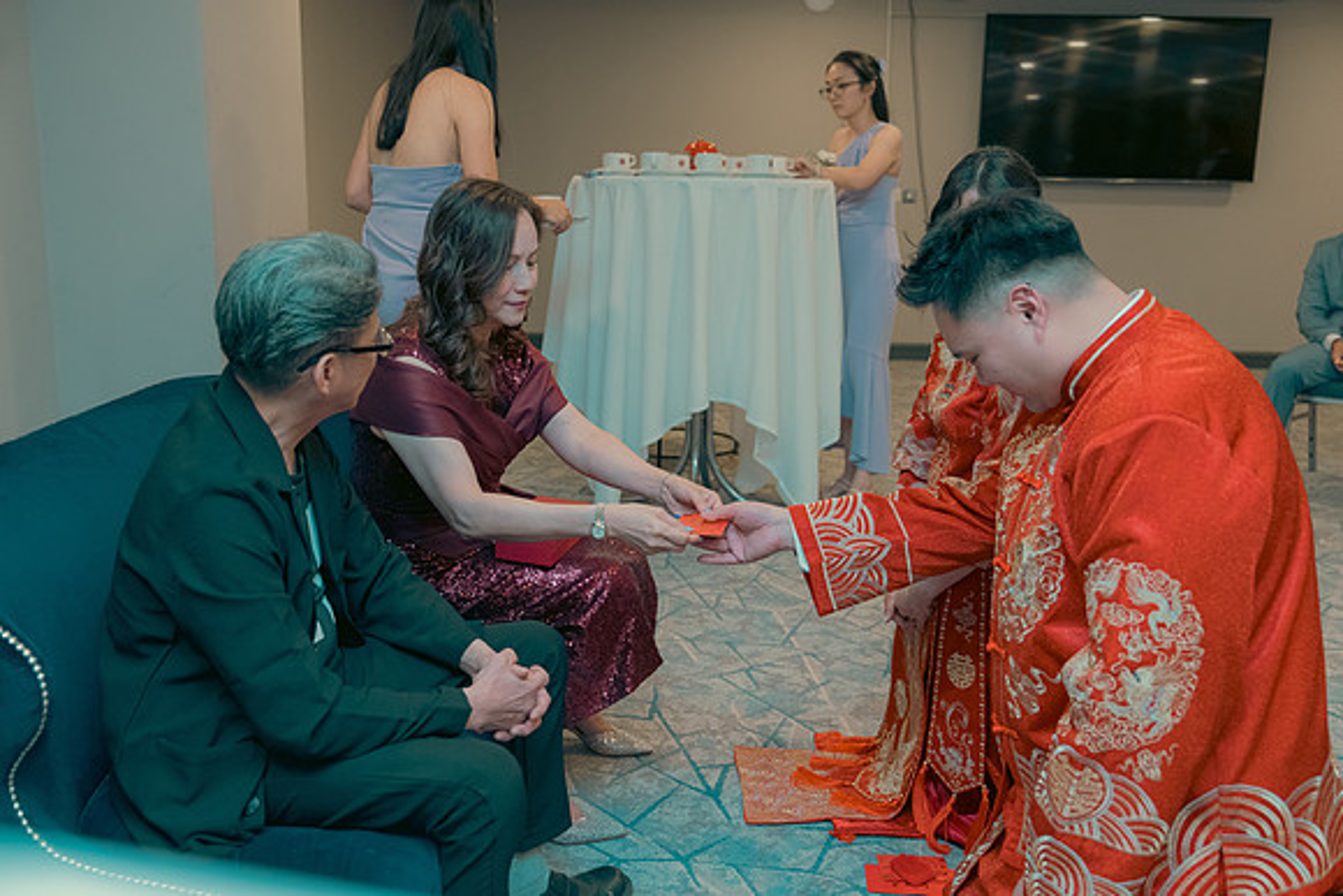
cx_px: 672
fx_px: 1269
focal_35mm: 34
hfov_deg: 55.8
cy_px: 448
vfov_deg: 38.9
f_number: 3.5
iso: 2500
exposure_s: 1/160
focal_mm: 34
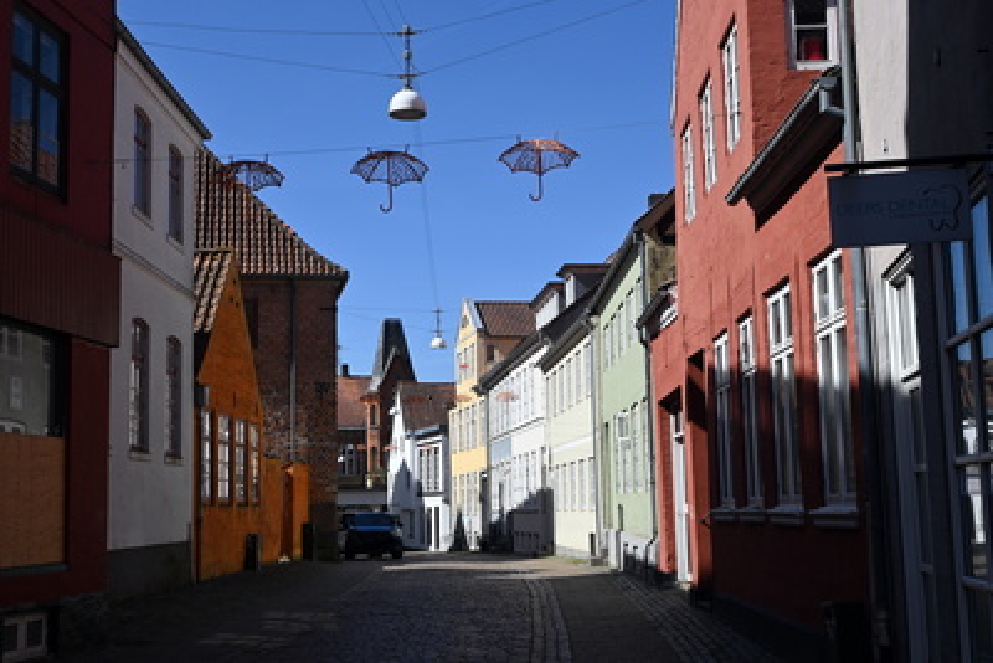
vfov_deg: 30.9
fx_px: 1200
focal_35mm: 44
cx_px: 496
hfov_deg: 44.9
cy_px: 332
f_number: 8
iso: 100
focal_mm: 29
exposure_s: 1/400
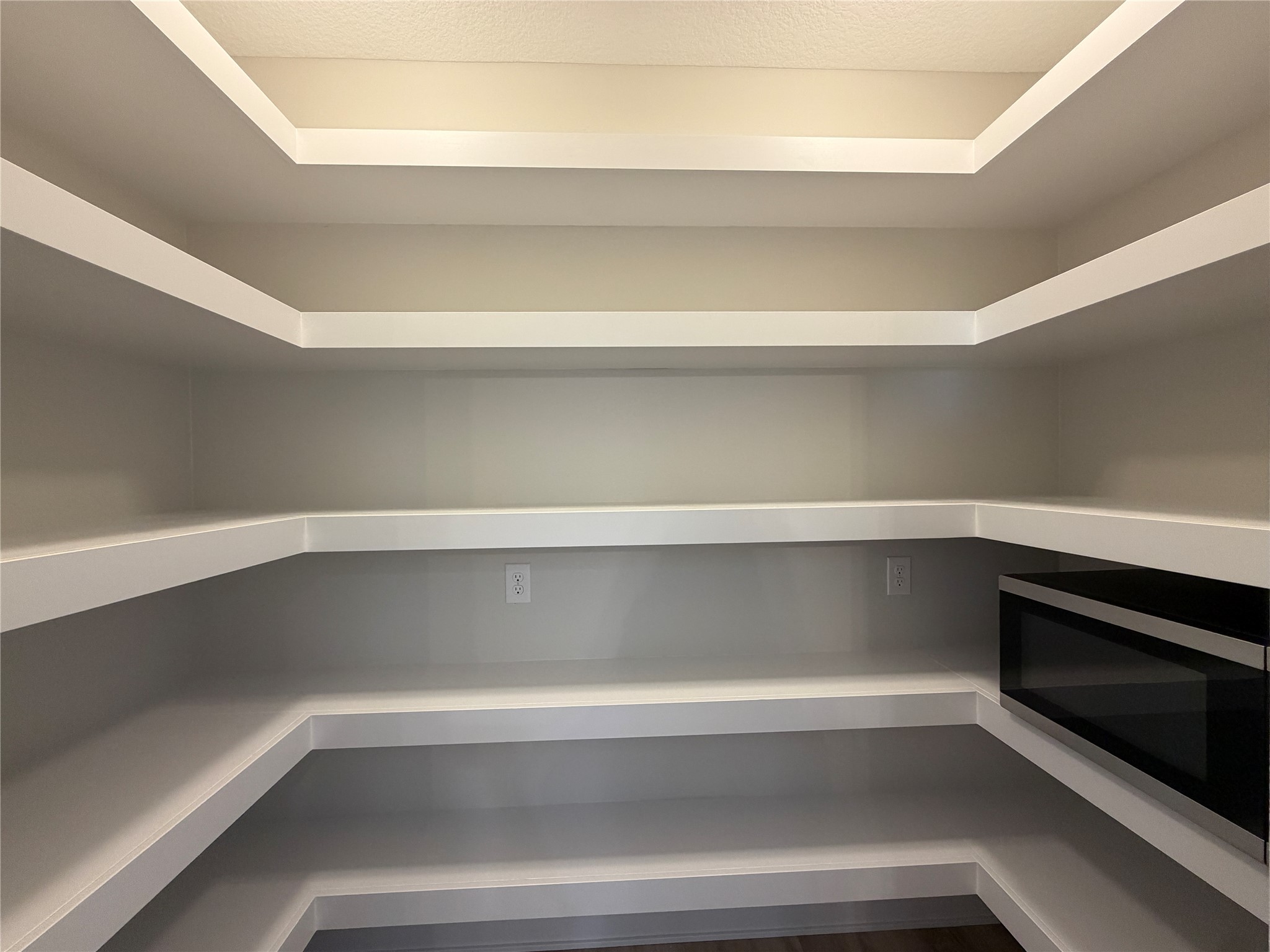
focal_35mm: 14
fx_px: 514
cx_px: 635
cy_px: 476
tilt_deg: -0.8
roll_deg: +0.8
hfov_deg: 102.1
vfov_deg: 85.7
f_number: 2.2
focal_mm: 2.22
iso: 160
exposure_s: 1/60
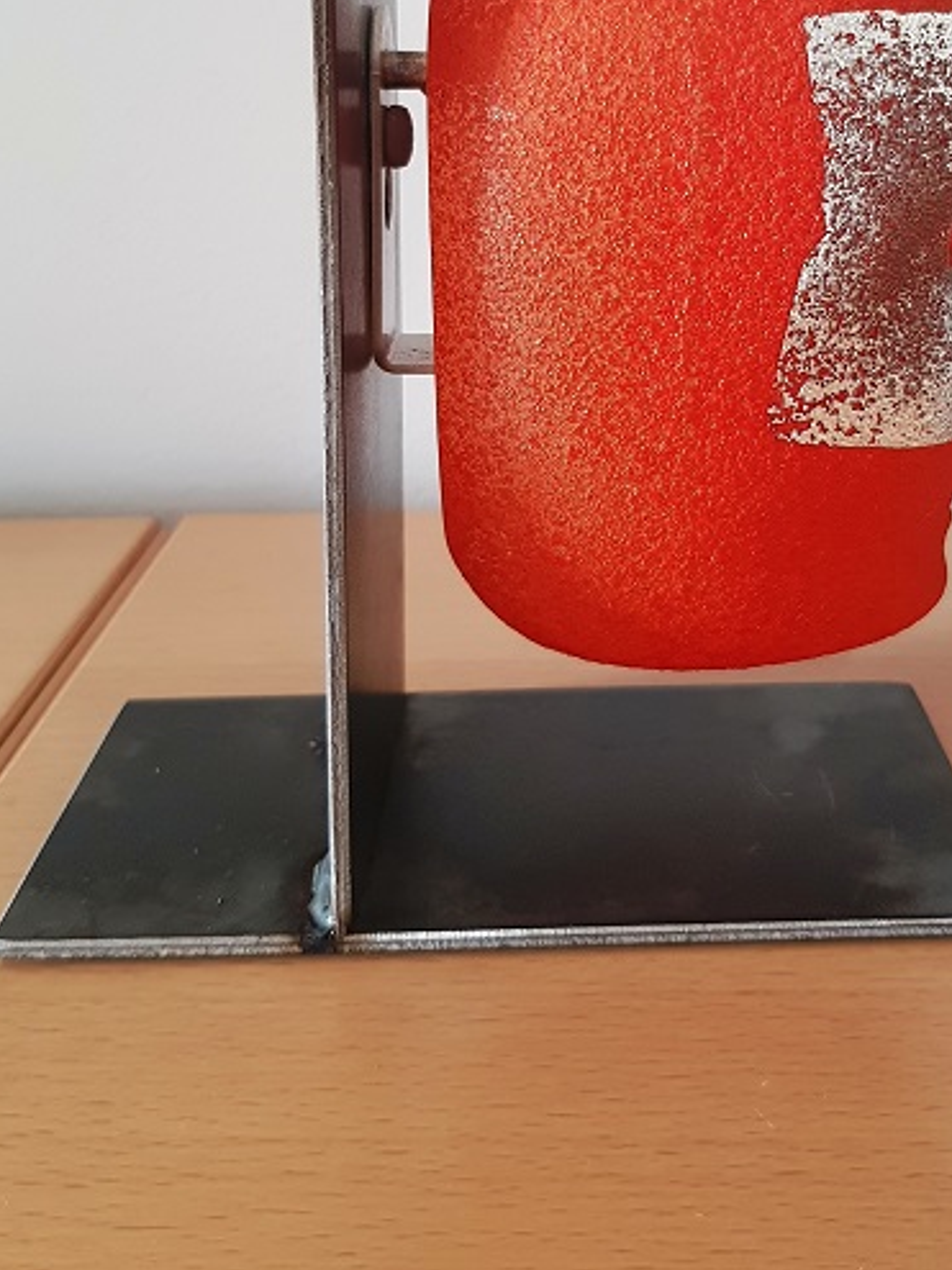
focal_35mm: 42
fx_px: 1541
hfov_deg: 34.1
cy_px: 285
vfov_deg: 43.1
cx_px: 618
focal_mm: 4.3
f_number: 1.7
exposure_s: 1/30
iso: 160
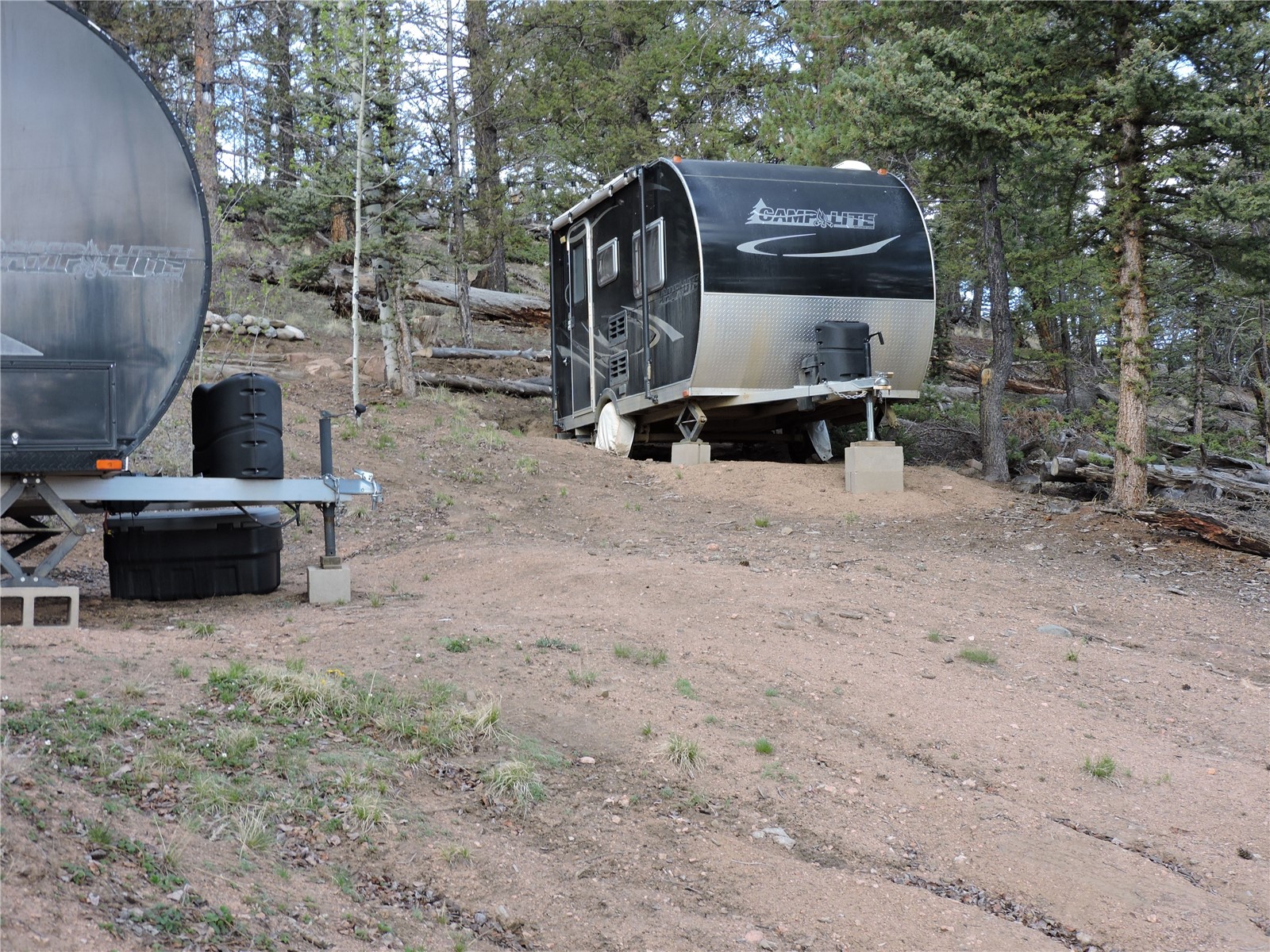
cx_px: 635
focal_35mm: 47
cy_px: 476
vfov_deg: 30.9
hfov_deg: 40.4
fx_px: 1724
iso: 100
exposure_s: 1/80
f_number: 3.5
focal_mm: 8.4
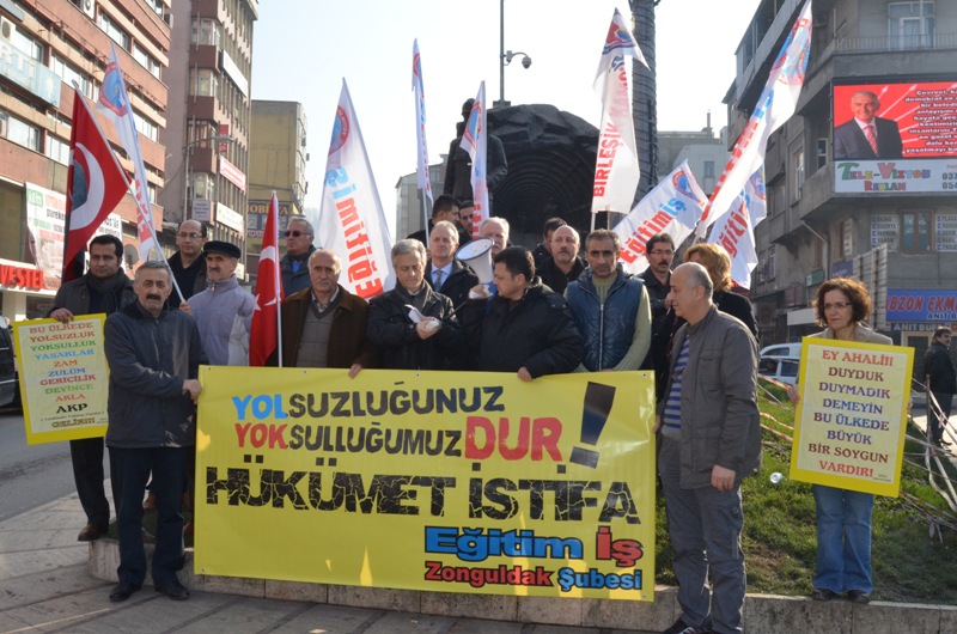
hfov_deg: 62.0
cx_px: 478
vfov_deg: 43.4
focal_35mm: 30
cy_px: 317
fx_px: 796
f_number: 22
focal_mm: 20
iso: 1000
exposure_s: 1/200
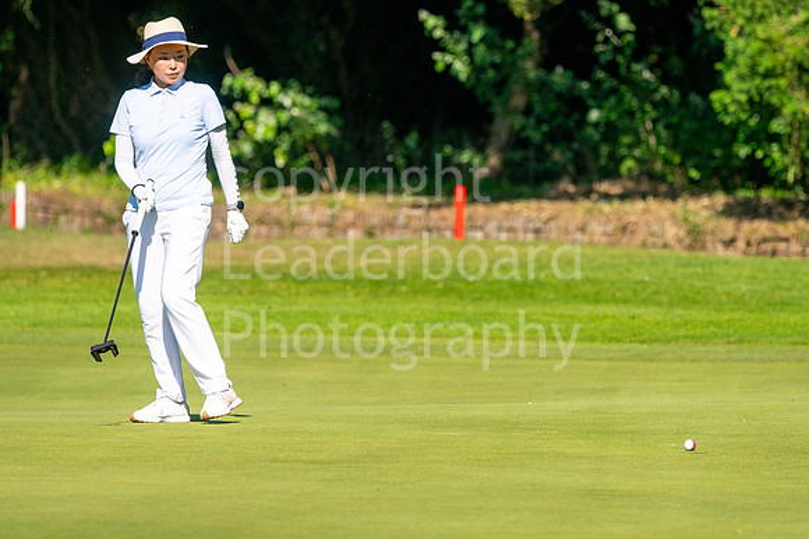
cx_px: 404
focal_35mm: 450
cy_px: 270
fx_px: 10106
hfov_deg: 4.6
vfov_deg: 3.1
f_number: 5
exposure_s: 1/3200
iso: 320
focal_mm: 300
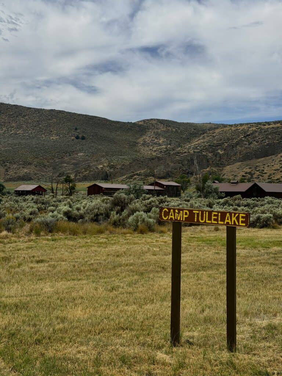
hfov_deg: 30.3
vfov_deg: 39.7
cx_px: 141
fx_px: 521
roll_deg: -1.1
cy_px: 188
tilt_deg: +0.8
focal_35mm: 48
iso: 64
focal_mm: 6.76
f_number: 1.78
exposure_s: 1/6536
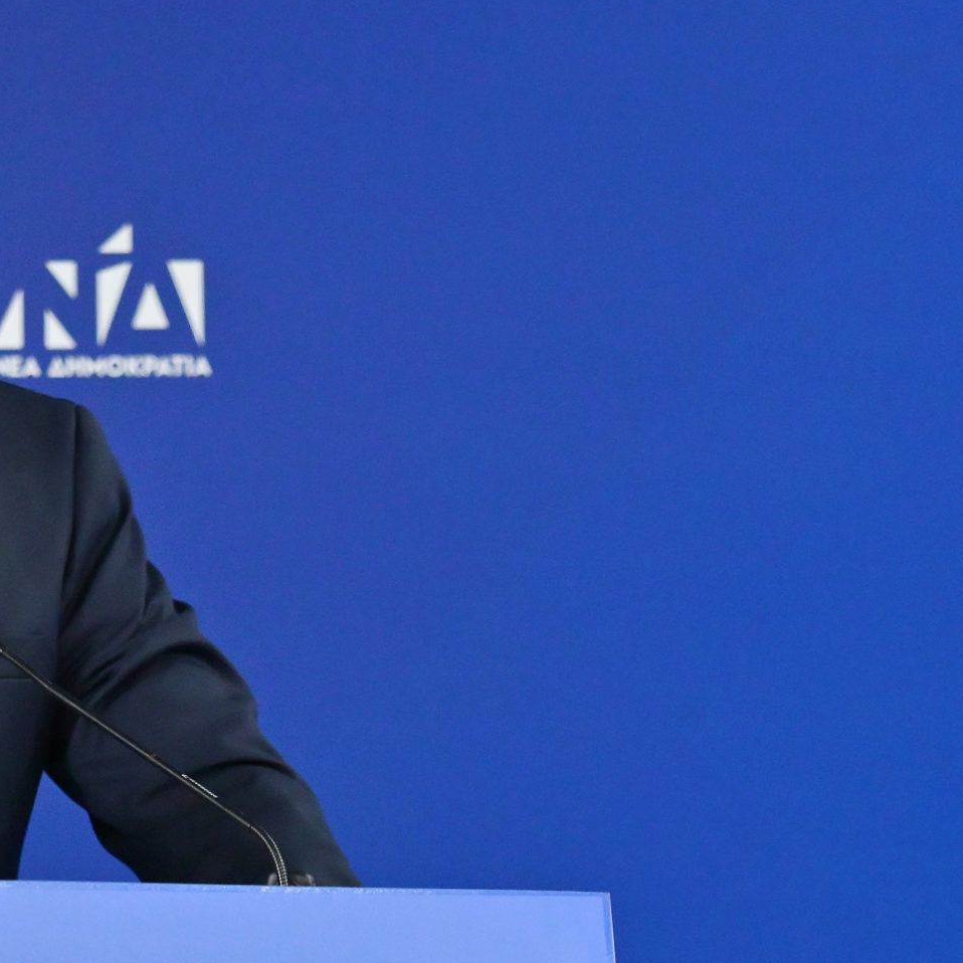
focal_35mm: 545
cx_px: 194
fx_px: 17153
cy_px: 594
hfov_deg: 3.2
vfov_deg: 3.2
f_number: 5.6
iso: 6400
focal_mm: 240
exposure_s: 1/250
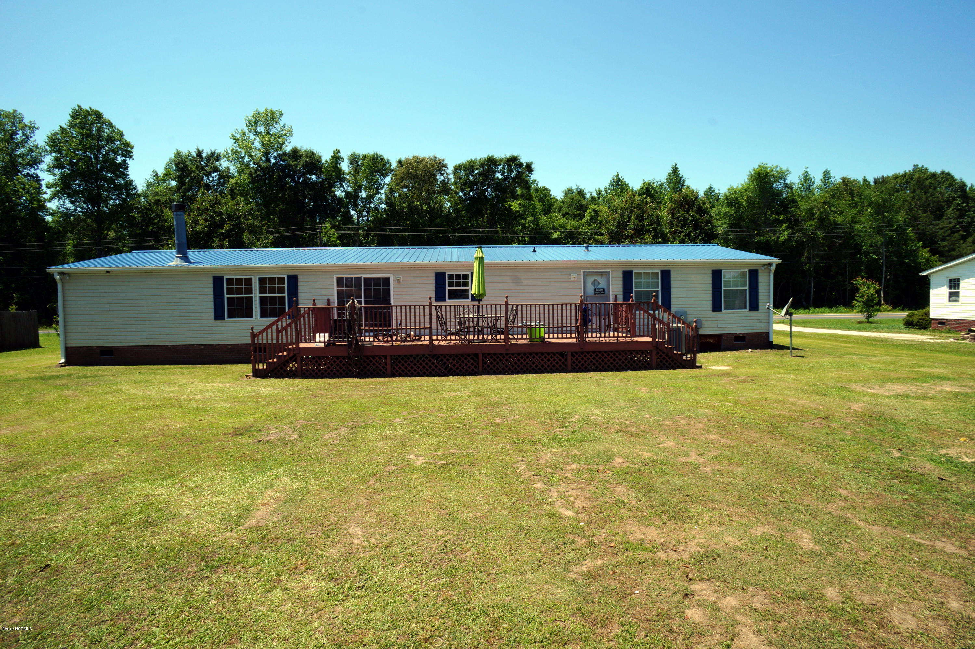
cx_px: 488
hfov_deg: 73.8
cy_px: 324
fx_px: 650
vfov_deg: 53.1
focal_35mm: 24
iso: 100
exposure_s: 1/80
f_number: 16
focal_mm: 16
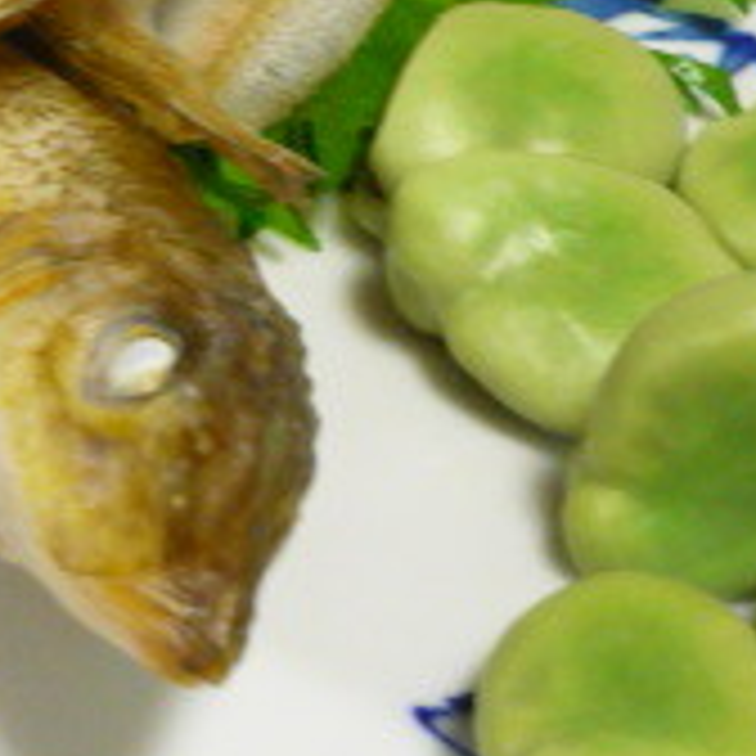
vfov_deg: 15.6
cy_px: 166
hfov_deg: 15.7
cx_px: 310
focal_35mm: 111
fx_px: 2743
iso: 400
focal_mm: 5.5
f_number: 2.8
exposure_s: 1/15
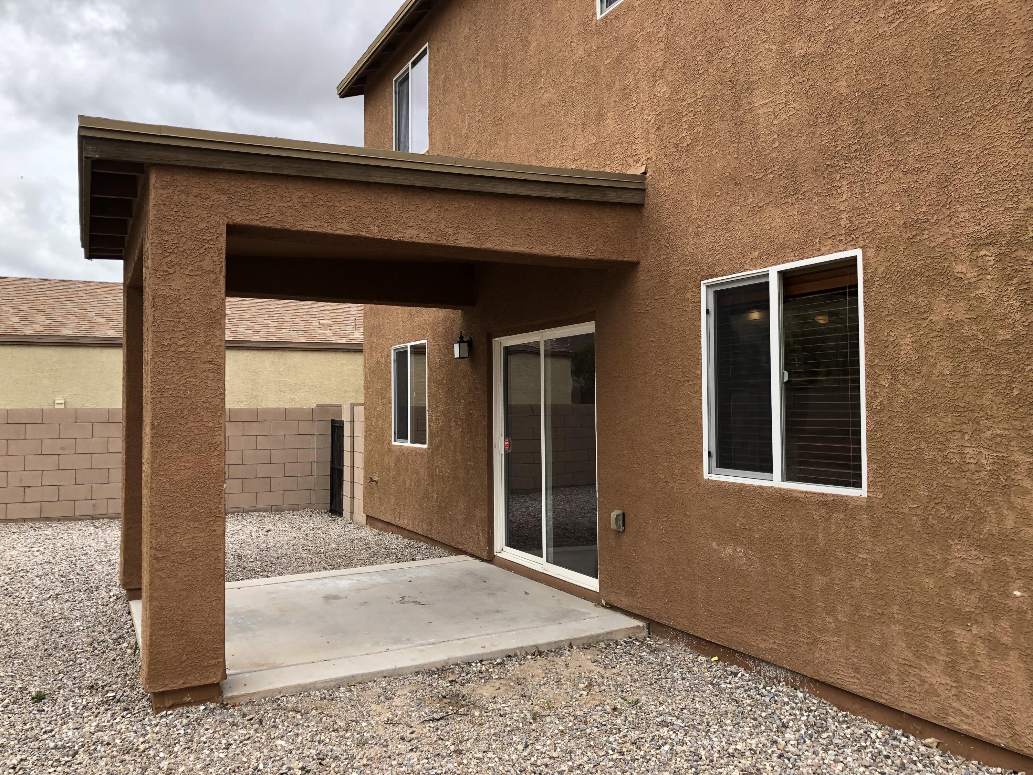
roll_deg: -1.5
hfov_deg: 63.4
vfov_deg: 49.7
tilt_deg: +0.7
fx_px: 836
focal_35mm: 28
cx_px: 516
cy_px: 388
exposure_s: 1/585
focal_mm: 3.99
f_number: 1.8
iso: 20
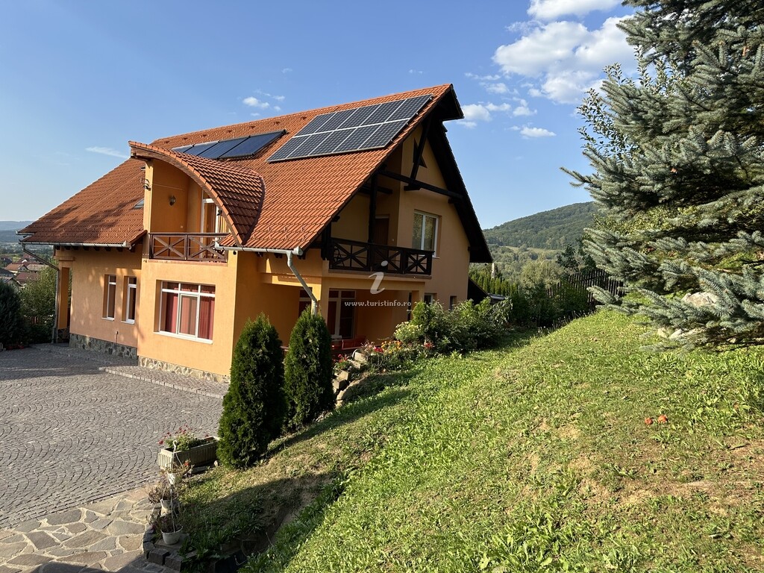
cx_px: 382
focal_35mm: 24
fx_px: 530
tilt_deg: -0.8
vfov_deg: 56.8
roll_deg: -3.2
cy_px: 286
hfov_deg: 71.6
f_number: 1.78
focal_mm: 6.86
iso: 80
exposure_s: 1/1412
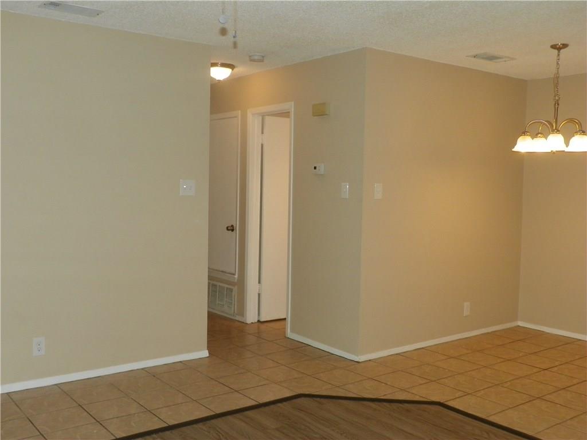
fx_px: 594
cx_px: 294
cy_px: 220
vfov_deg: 40.7
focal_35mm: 35
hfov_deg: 52.6
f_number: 3.2
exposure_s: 1/125
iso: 200
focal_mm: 6.2
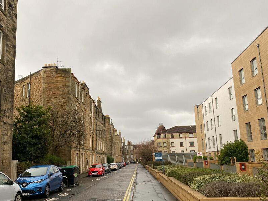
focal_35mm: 33
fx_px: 255
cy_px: 114
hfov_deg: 55.0
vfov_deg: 42.8
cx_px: 107
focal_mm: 4.25
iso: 40
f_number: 1.8
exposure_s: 1/121
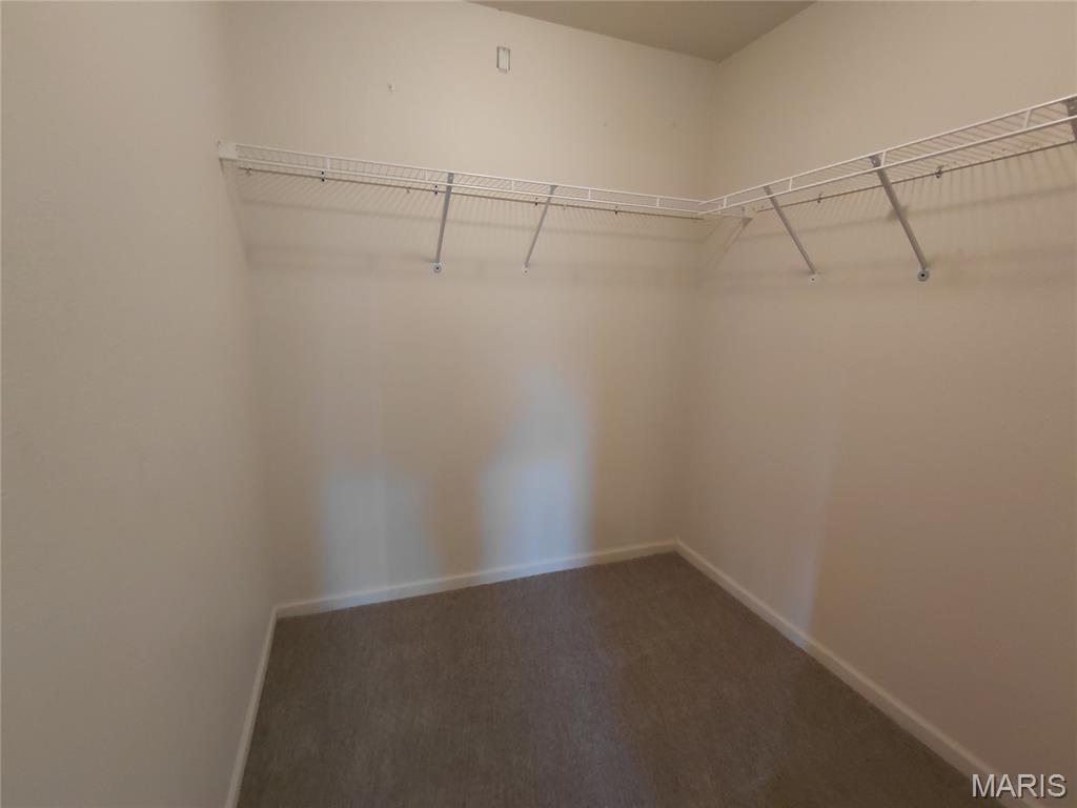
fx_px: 498
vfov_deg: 78.1
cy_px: 404
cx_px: 538
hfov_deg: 94.5
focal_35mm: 16
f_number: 2.2
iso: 160
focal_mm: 1.64
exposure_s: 1/60
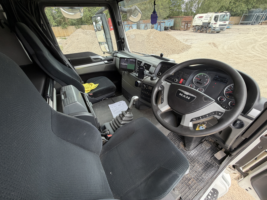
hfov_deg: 102.1
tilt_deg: -34.9
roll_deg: +4.3
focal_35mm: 14
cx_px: 134
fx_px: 108
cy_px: 100
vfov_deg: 85.7
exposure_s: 1/121
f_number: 2.2
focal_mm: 2.22
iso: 80
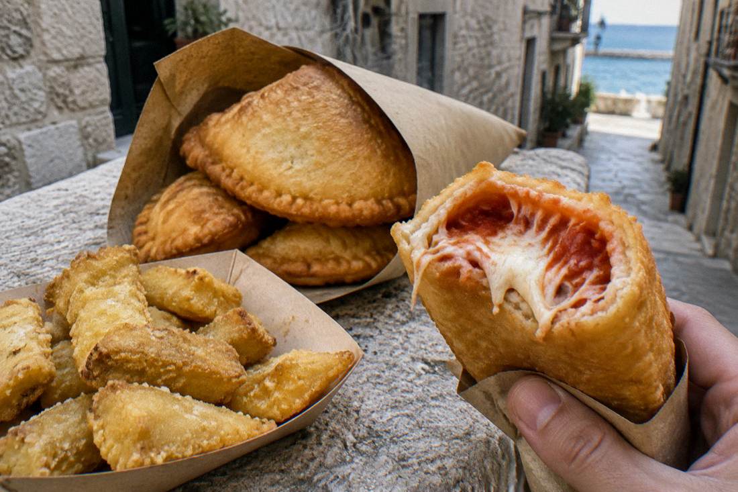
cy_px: 246
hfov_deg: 54.4
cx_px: 369
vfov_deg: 37.8
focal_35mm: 35
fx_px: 717
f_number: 7.1
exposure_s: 1/250
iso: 200
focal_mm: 35
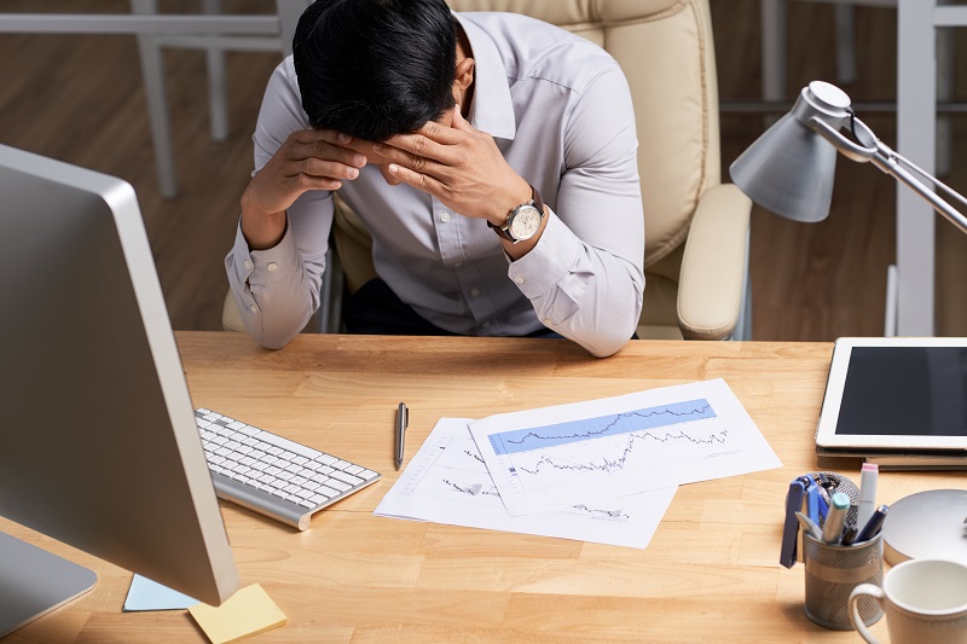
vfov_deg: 16.1
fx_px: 2283
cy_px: 322
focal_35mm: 85
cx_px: 484
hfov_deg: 23.9
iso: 200
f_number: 5
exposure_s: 1/100
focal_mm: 85
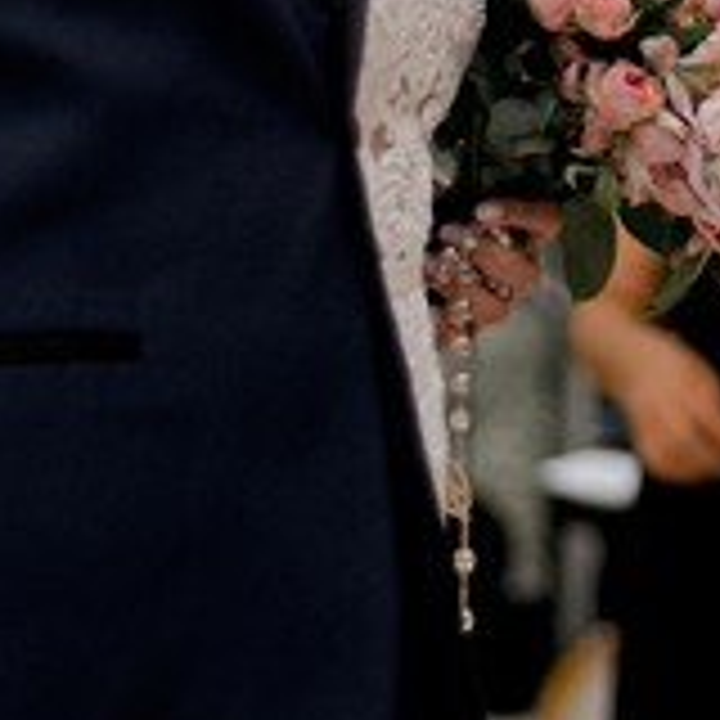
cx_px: 927
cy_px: -367
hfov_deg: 5.5
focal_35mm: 319
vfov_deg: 5.4
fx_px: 7507
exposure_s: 1/200
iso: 800
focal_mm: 50
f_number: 2.2
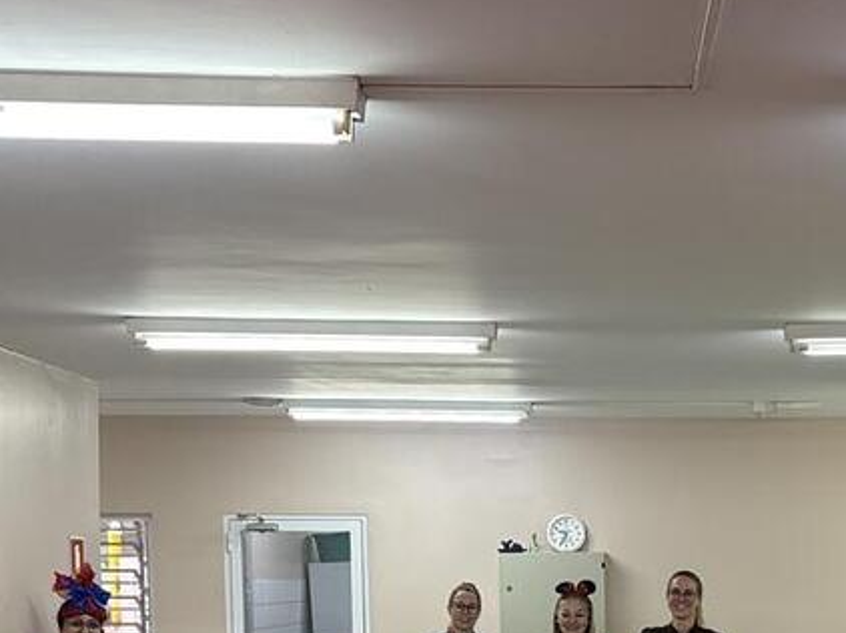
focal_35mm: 74
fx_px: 1807
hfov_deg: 25.8
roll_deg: -1.0
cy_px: 727
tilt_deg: -5.0
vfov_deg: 18.9
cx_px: 706
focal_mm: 5.96
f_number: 1.6
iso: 125
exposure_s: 1/60
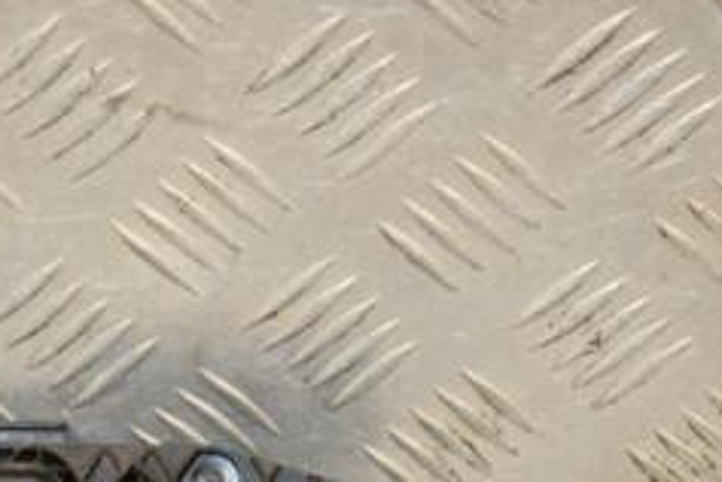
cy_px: 580
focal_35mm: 182
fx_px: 3650
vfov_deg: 7.5
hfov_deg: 11.1
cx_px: -76
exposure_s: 1/200
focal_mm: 48
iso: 800
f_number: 8
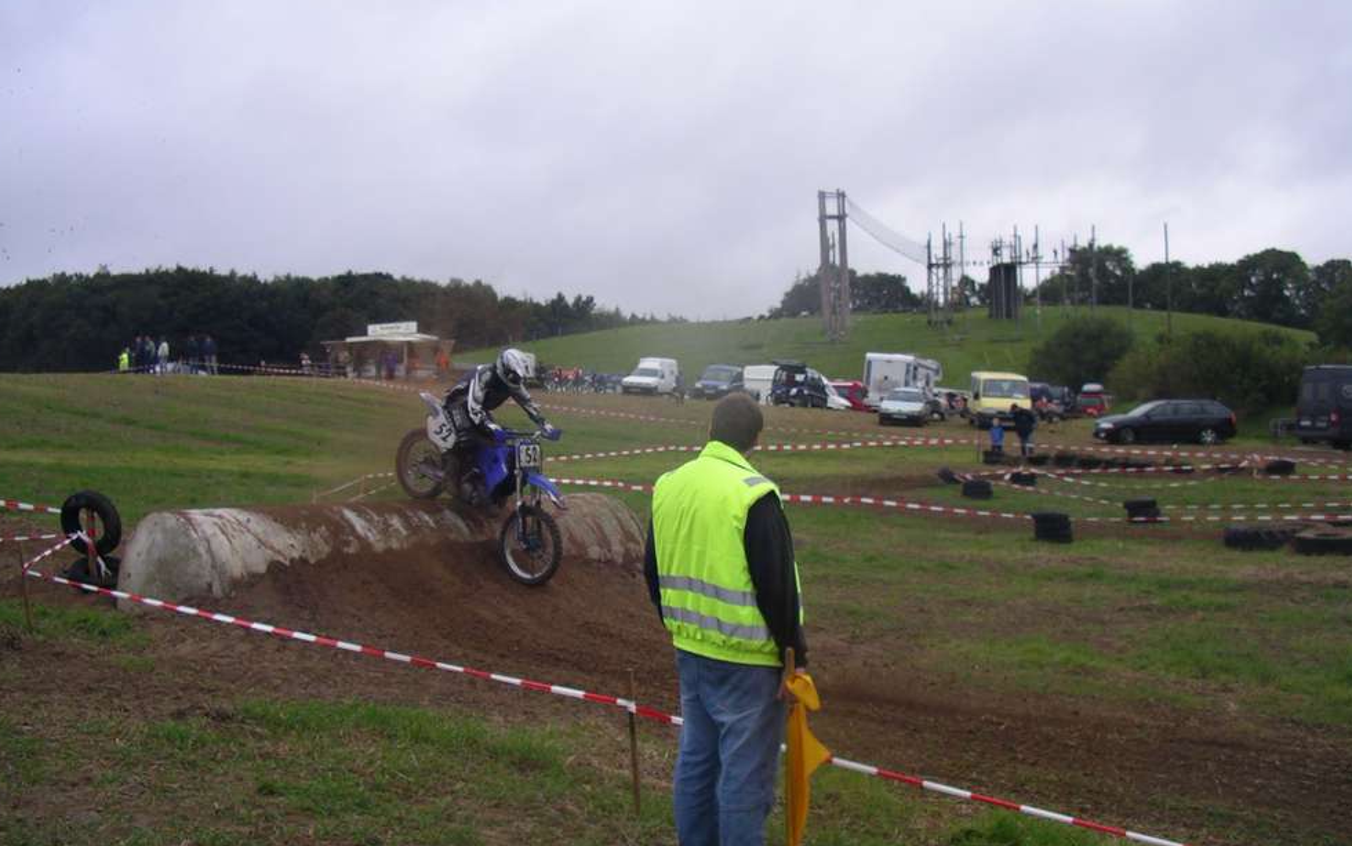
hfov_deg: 49.3
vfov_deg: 32.0
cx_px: 668
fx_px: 1474
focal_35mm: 40
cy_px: 461
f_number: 2.8
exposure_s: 1/320
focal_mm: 5.7
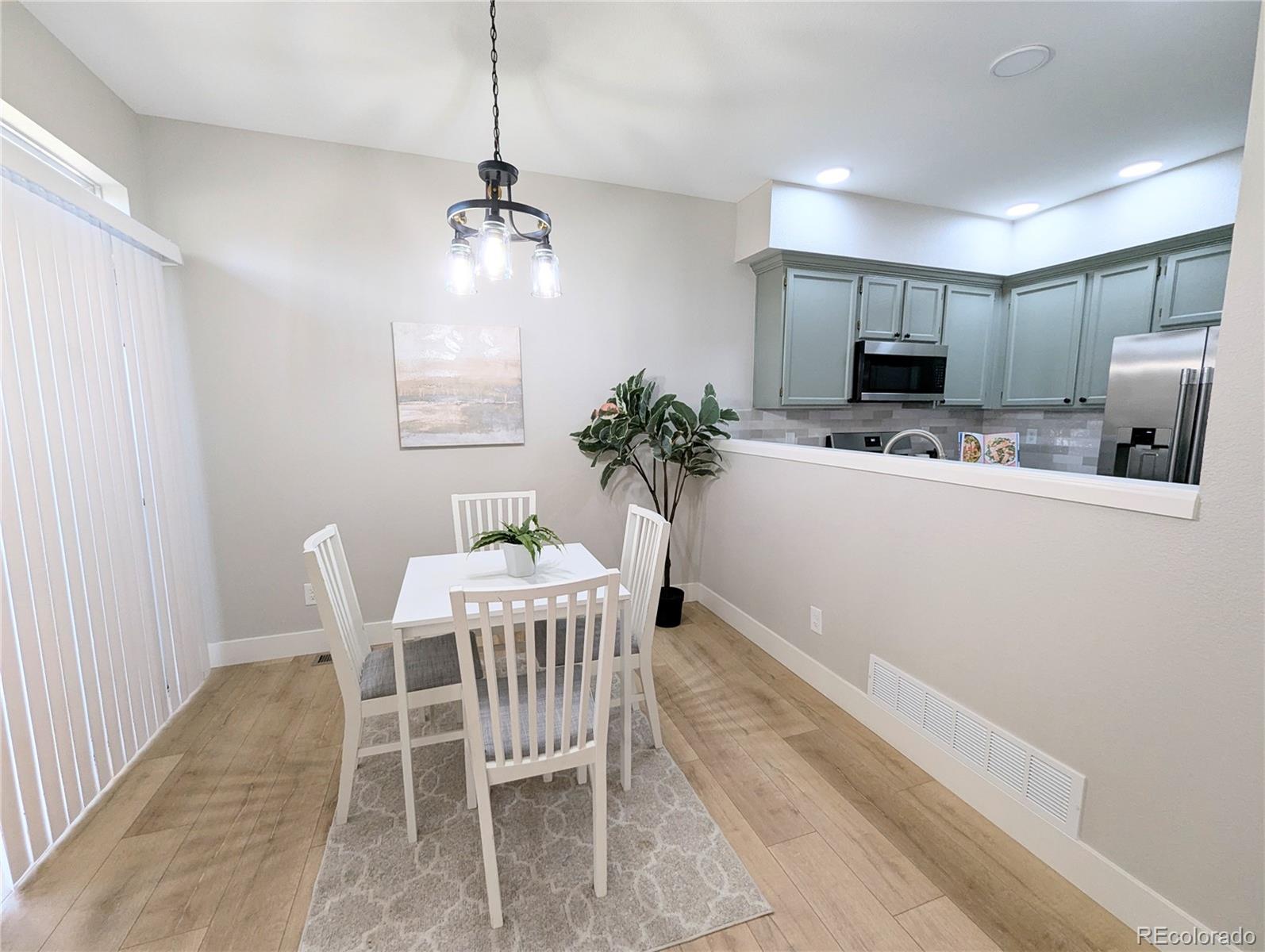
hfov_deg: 106.1
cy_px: 476
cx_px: 632
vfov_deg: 90.1
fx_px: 476
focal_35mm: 13
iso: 44
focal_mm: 1.95
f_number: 2.2
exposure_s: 1/60
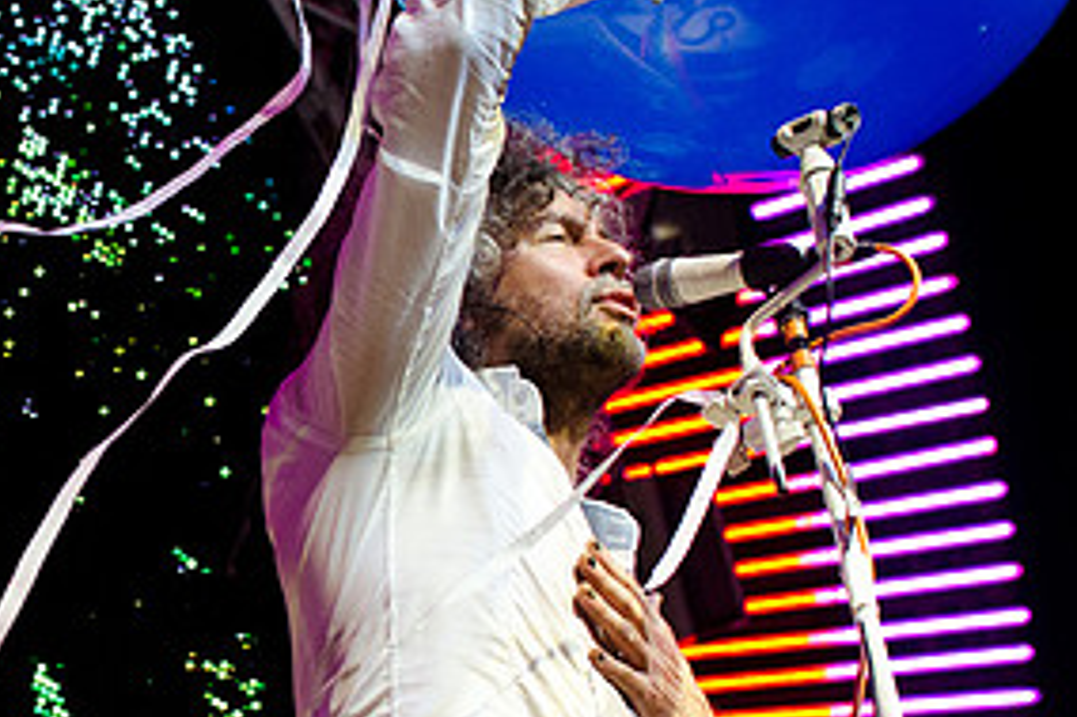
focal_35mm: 92
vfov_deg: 14.8
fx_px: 2751
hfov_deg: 21.8
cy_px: 366
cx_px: 167
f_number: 3.5
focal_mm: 30
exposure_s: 1/640
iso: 1600
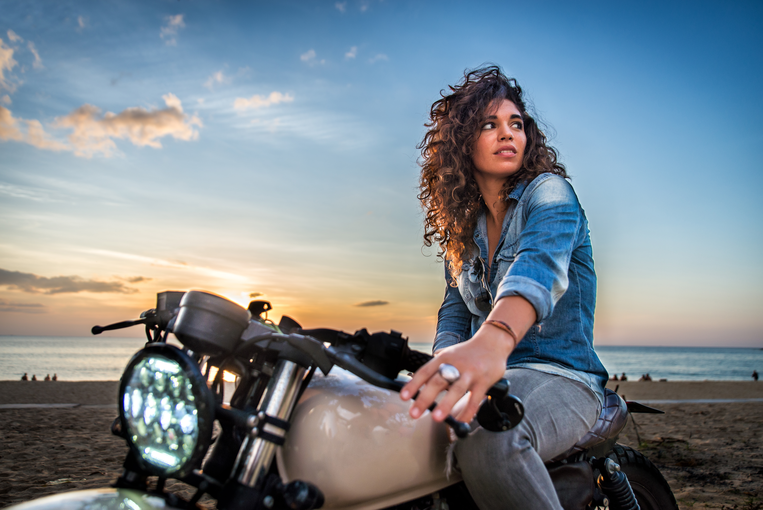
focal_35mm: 24
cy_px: 255
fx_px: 509
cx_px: 382
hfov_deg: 73.7
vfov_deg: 53.2
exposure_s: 1/800
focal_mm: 24
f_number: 2.8
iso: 160
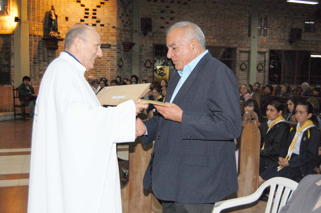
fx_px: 374
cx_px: 160
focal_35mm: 42
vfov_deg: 31.8
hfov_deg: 46.4
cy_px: 106
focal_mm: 28
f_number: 4.2
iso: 400
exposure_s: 1/60
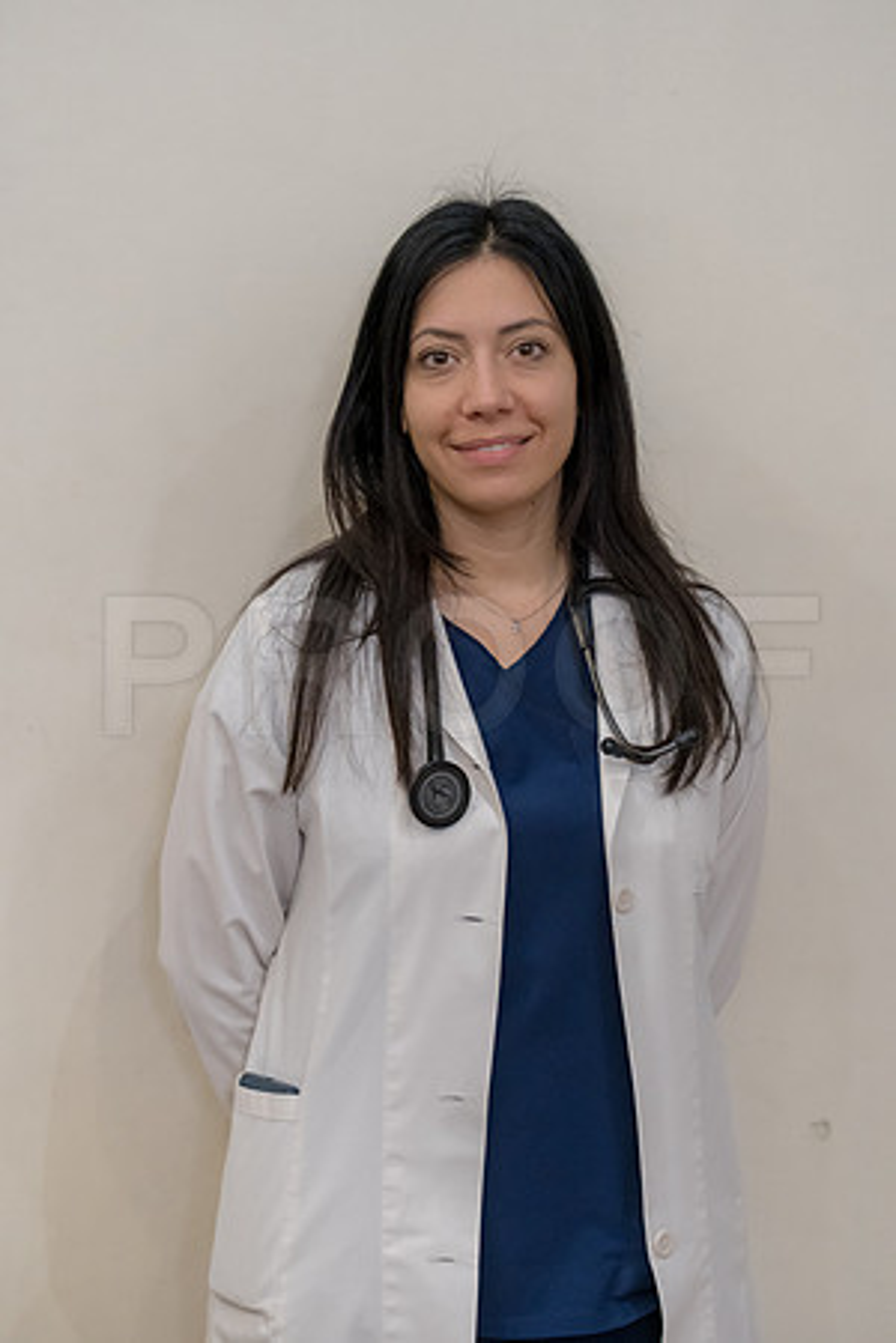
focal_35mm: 119
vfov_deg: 17.2
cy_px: 672
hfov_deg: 11.5
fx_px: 4442
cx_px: 448
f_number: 4
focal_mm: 119
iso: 5000
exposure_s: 1/80
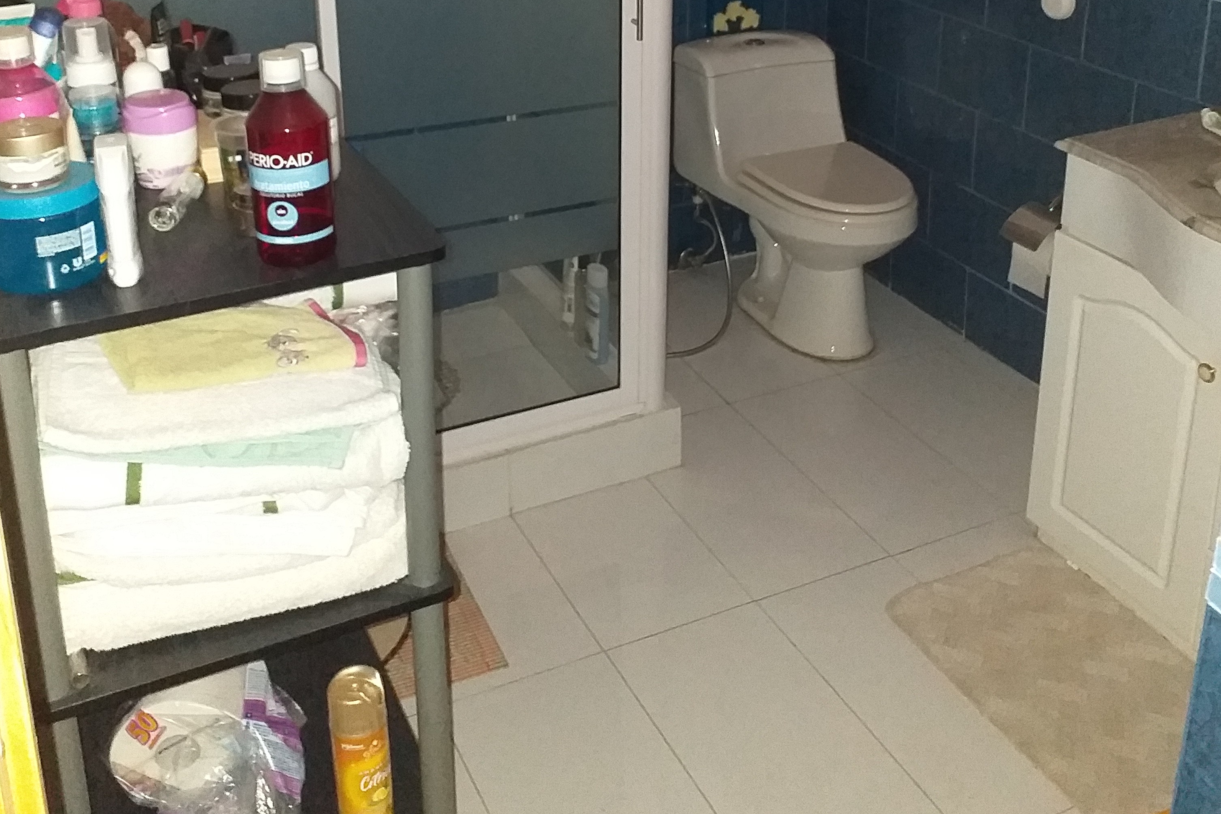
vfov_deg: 34.4
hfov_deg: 51.9
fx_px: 1255
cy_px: 118
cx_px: 601
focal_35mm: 37
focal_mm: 3.6
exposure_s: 1/25
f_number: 1.9
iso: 320
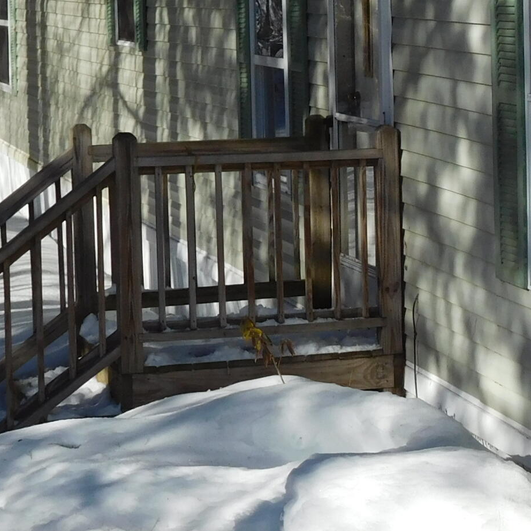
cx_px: 612
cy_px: 164
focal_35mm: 115
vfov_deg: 15.1
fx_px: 1996
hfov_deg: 14.7
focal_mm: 7.1
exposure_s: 1/400
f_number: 7.8
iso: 125
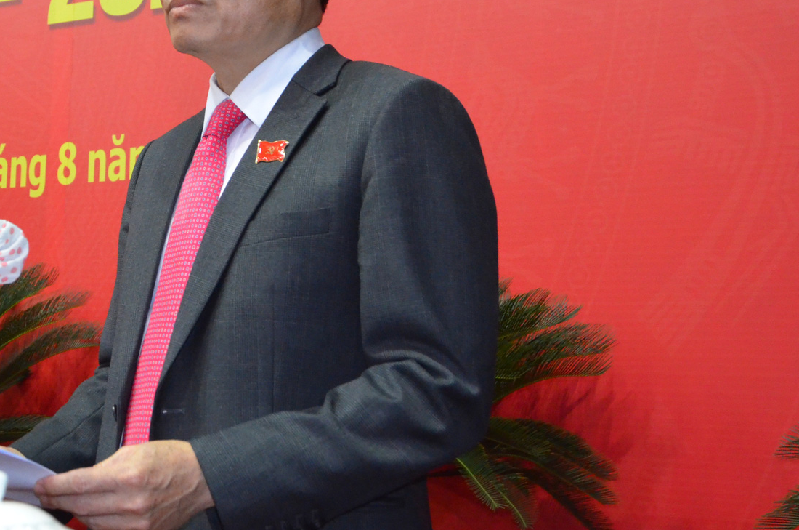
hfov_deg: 32.5
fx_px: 1329
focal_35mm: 60
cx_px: 159
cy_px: 141
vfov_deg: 22.4
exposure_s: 1/60
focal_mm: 22
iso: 2500
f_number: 6.3
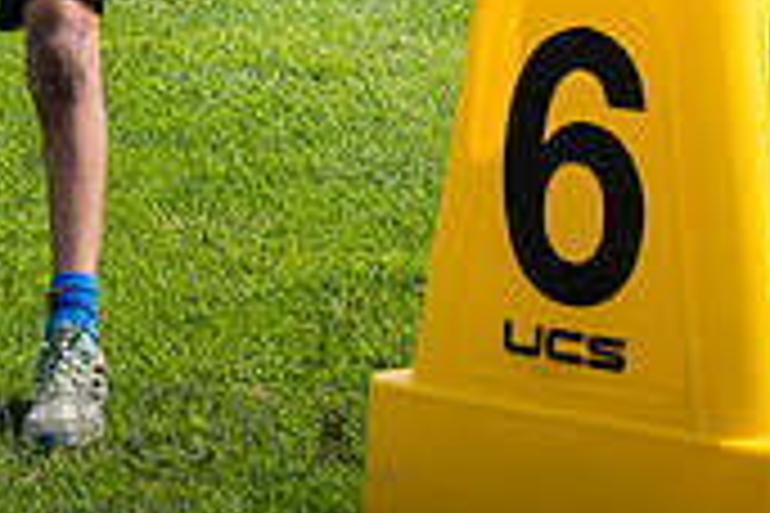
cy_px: -342
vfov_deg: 6.5
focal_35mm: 207
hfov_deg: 9.9
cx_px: 45
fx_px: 4427
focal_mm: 61
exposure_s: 1/640
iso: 100
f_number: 5
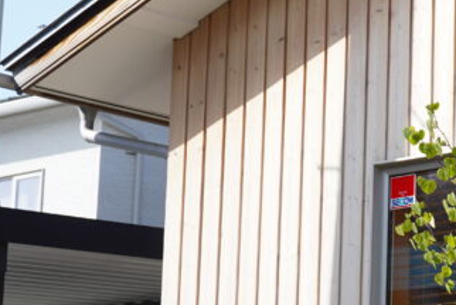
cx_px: 717
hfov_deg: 13.4
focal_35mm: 143
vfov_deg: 9.6
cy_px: 191
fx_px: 1812
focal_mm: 45
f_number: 5.6
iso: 100
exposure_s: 1/250
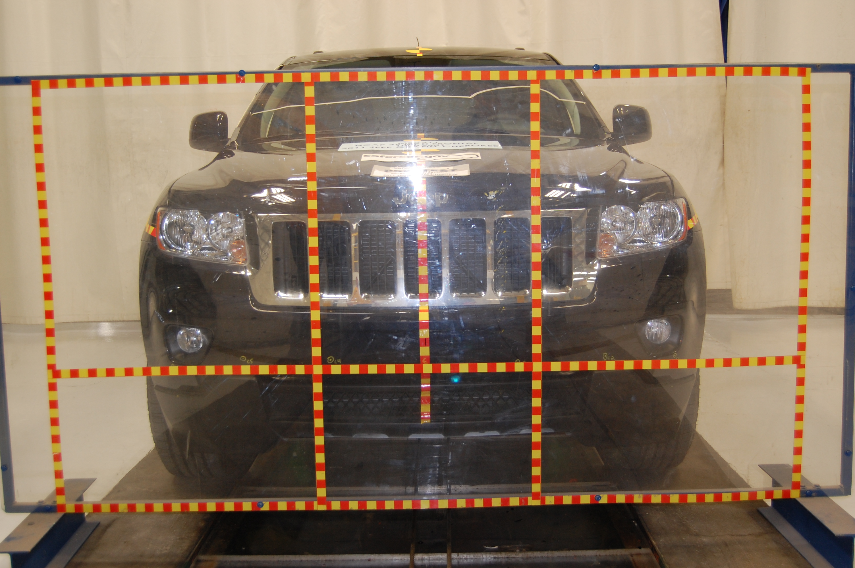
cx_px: 428
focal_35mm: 39
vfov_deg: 34.1
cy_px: 284
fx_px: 925
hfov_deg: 49.6
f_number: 4.2
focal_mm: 26
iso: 400
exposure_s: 1/60
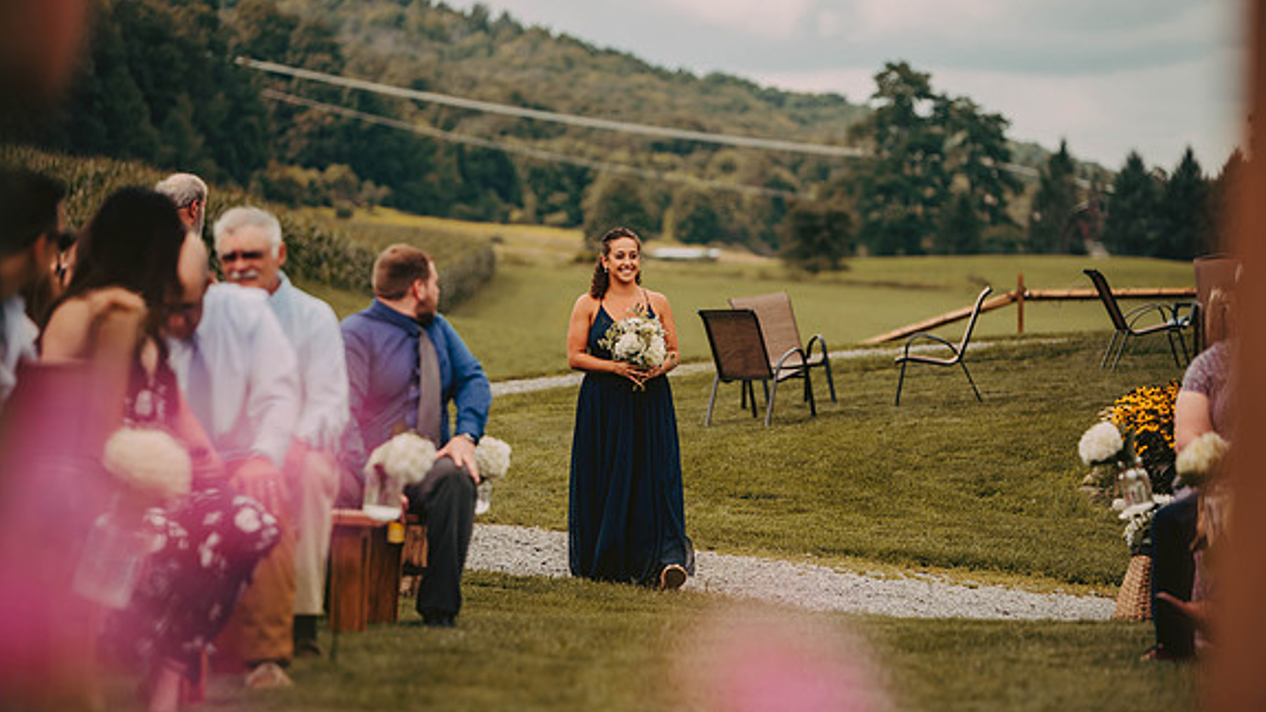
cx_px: 635
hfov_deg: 14.1
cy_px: 359
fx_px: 5136
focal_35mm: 153
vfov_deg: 7.9
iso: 200
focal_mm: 145
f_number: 2.8
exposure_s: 1/1600
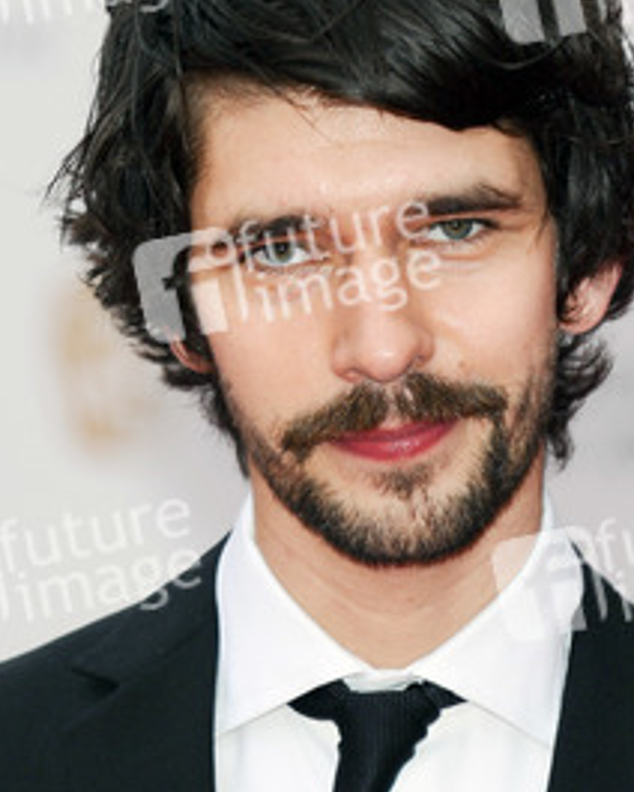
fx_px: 9234
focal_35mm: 394
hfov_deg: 3.9
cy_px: 421
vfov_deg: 4.9
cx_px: 375
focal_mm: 185
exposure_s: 1/250
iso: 320
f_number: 5
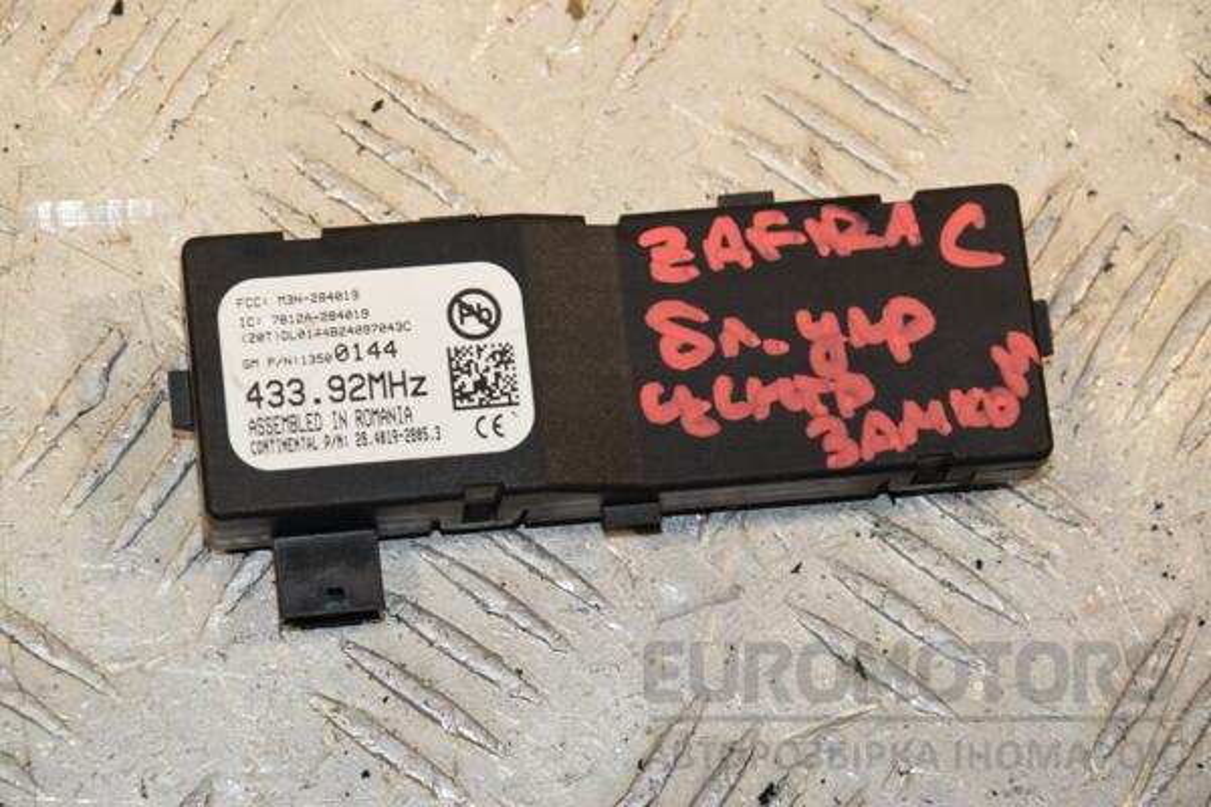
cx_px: 606
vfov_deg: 8.7
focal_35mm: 158
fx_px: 5298
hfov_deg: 13.0
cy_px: 404
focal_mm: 105
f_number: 9
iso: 800
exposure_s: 1/200
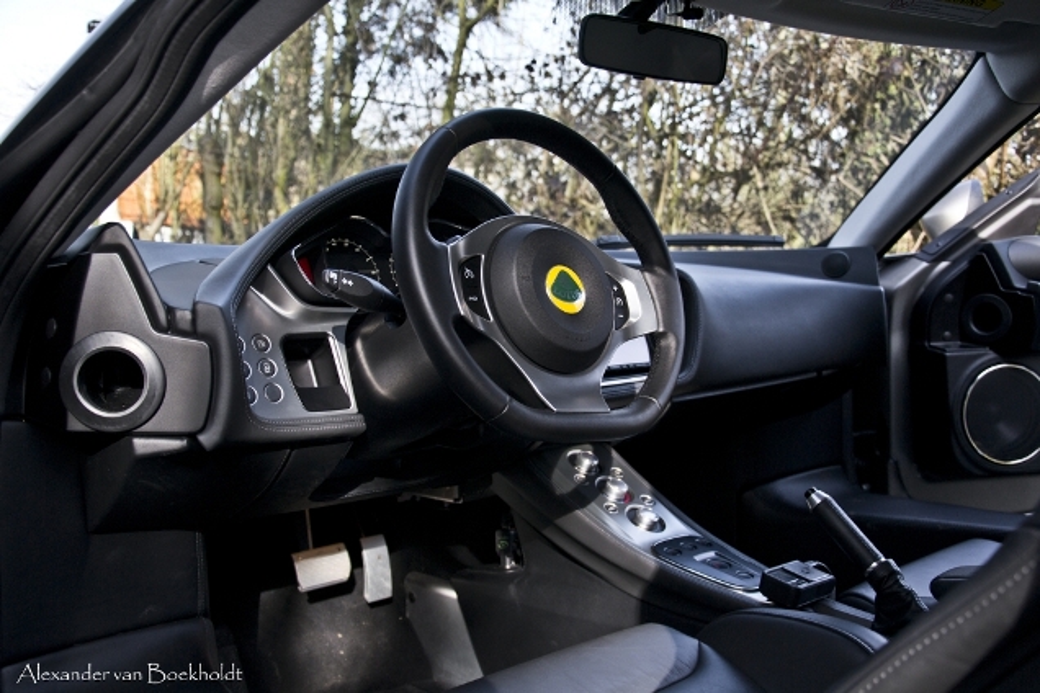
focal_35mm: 36
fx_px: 1040
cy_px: 346
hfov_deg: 53.1
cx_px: 520
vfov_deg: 36.9
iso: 100
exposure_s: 1/50
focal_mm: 24
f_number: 3.8
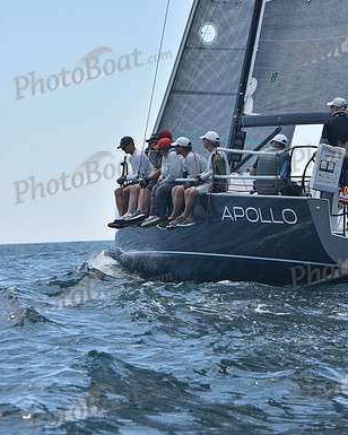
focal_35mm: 177
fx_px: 2279
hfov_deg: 8.7
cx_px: 232
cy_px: 218
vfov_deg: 10.9
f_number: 8
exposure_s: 1/800
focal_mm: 125
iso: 250
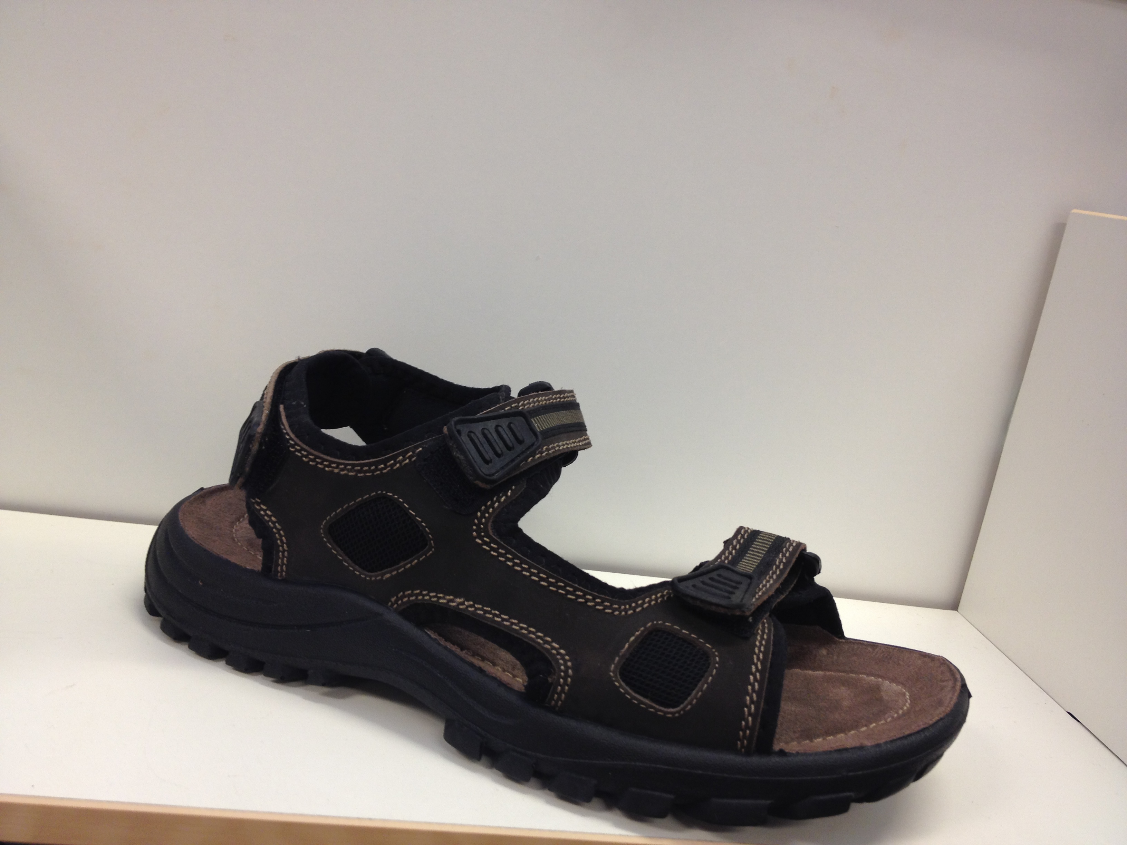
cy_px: 422
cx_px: 564
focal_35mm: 35
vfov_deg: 40.7
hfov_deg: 52.6
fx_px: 1140
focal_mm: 4.28
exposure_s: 1/20
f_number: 2.4
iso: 64
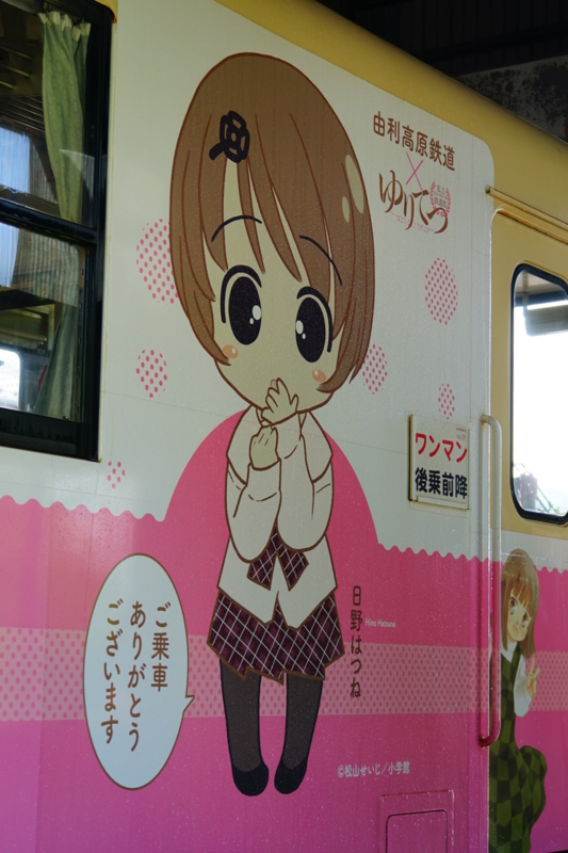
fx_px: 1705
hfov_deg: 18.9
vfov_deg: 28.1
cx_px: 284
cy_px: 426
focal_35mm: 72
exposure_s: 1/90
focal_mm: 48
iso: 160
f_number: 5.6
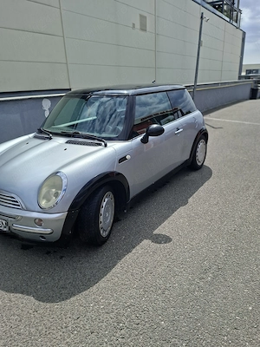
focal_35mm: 23
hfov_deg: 58.9
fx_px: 230
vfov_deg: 73.9
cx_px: 130
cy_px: 174
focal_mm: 5.54
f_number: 1.8
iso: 50
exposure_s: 1/3333
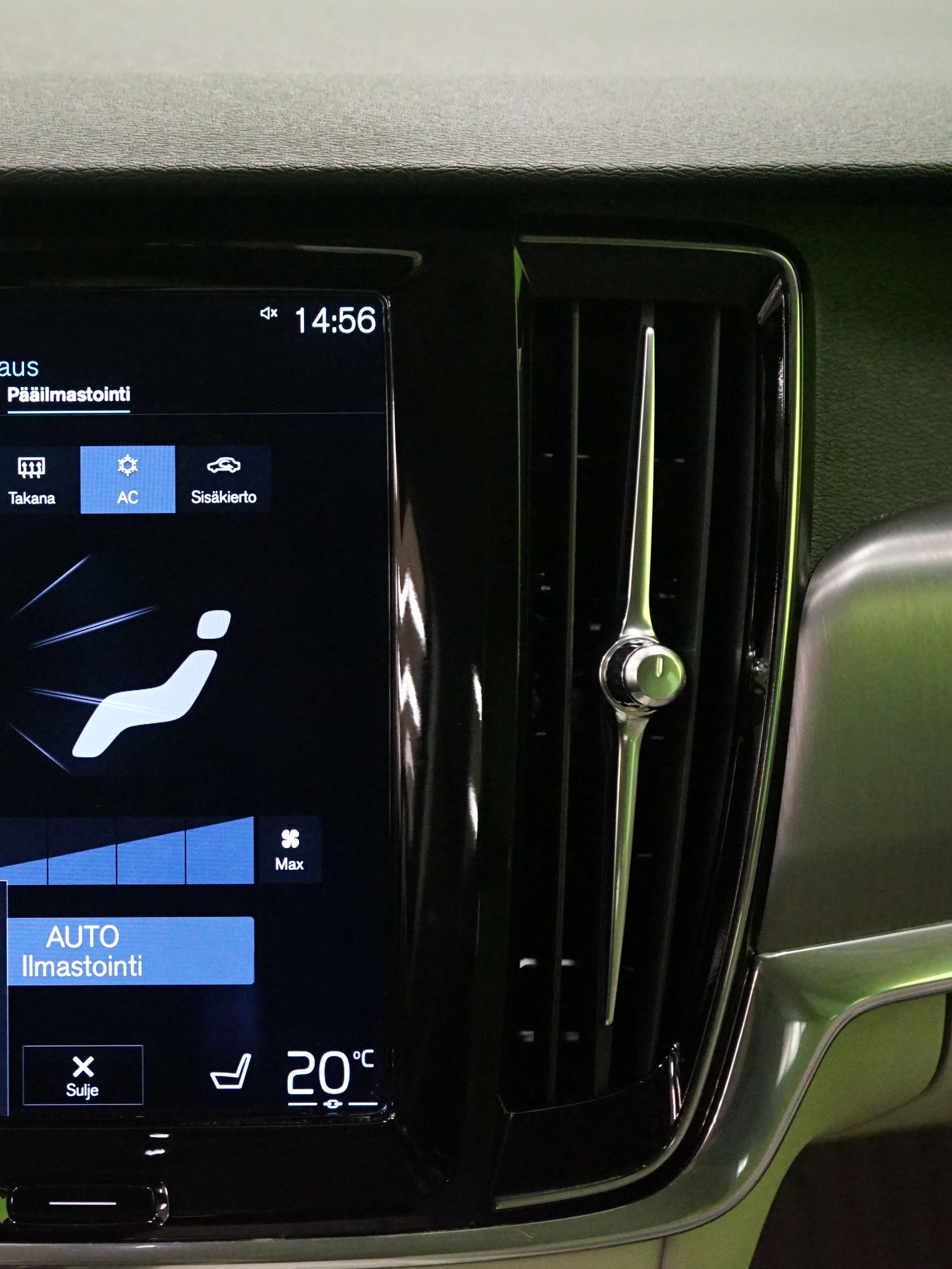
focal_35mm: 50
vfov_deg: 38.2
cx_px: 56
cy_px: 588
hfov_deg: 27.8
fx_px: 1833
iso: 6400
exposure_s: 1/30
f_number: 4
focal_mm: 32
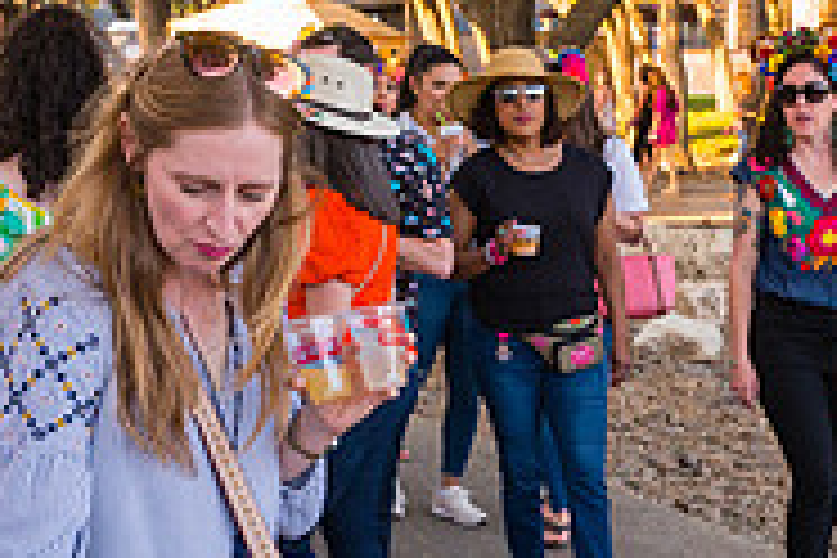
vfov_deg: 16.1
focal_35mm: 84
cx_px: 792
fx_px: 1953
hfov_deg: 23.4
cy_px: 468
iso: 1250
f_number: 5.6
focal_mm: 27
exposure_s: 1/320
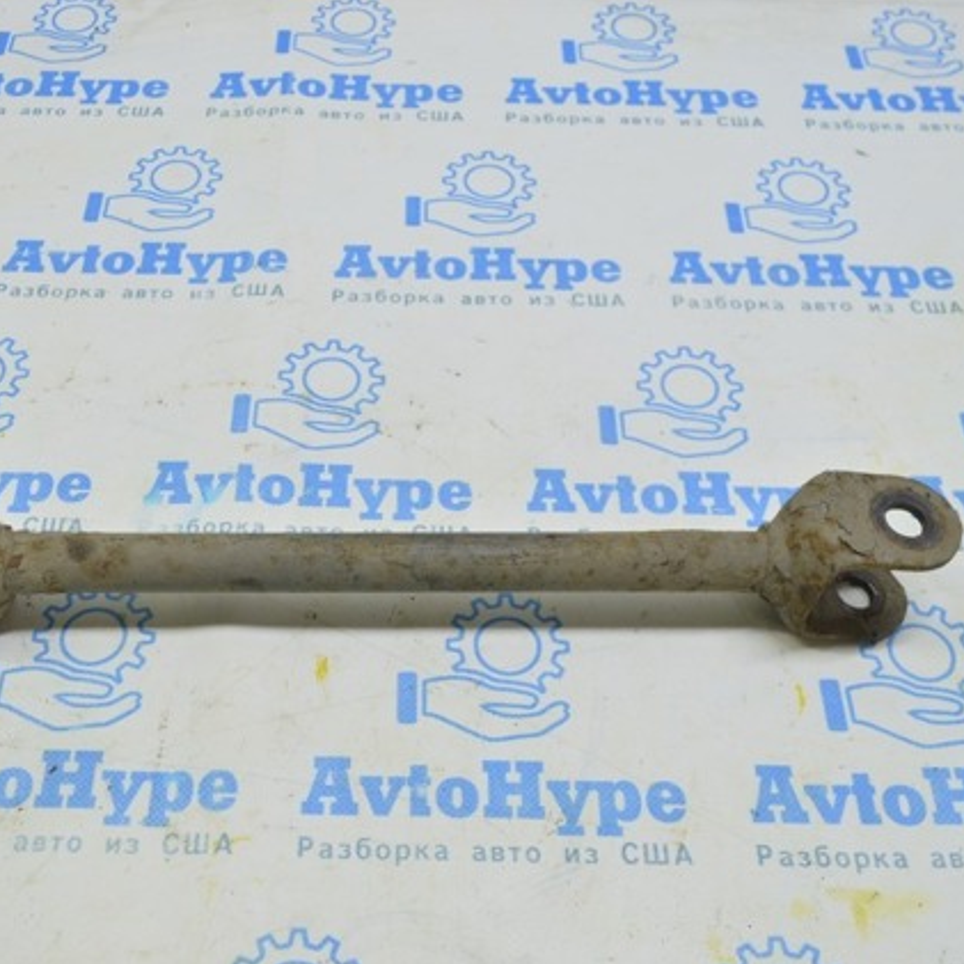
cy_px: 484
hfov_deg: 41.0
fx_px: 1281
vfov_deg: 41.3
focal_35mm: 41
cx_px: 362
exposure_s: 1/25
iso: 400
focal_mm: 21
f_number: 5.6
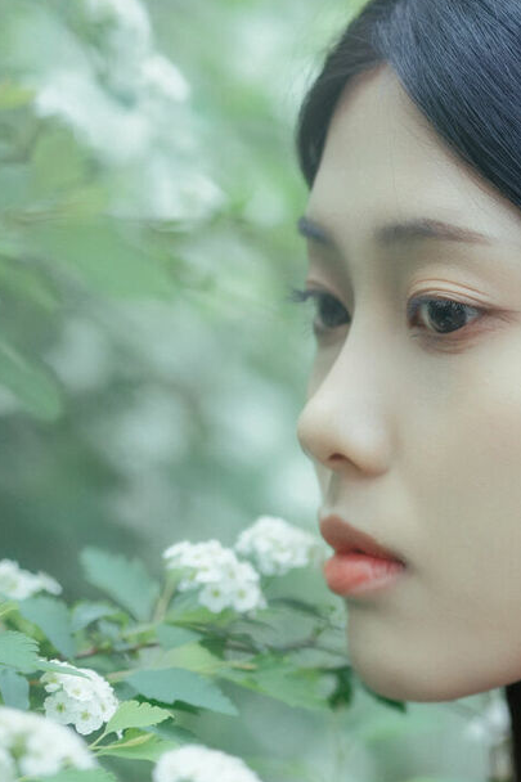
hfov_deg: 9.0
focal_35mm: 151
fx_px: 3280
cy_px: 728
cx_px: 464
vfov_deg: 13.5
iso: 500
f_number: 2.8
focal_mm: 80
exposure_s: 1/500
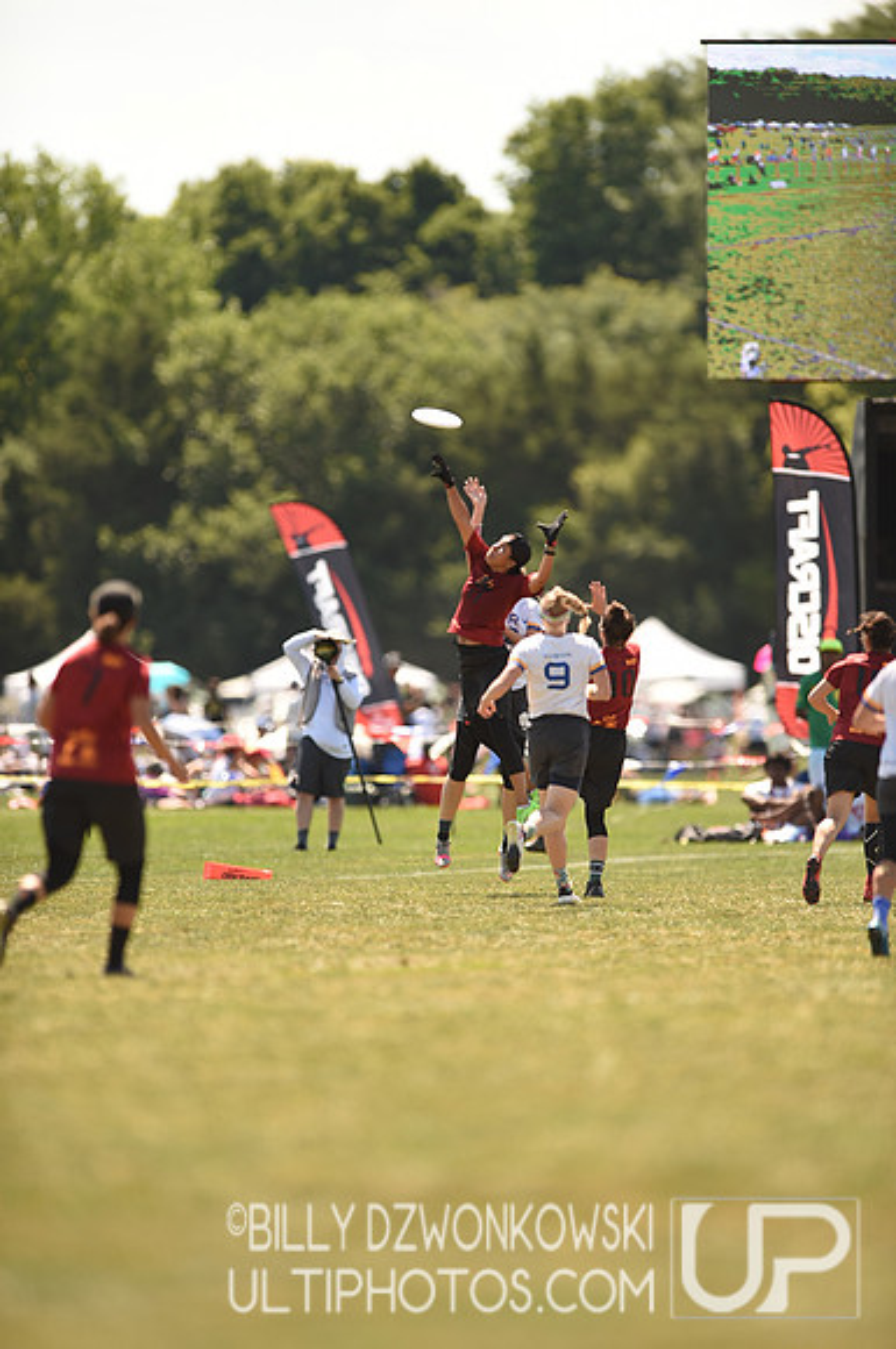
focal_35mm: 400
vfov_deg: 5.2
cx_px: 448
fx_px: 14977
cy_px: 674
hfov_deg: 3.4
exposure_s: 1/800
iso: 100
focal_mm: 400
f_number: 2.8
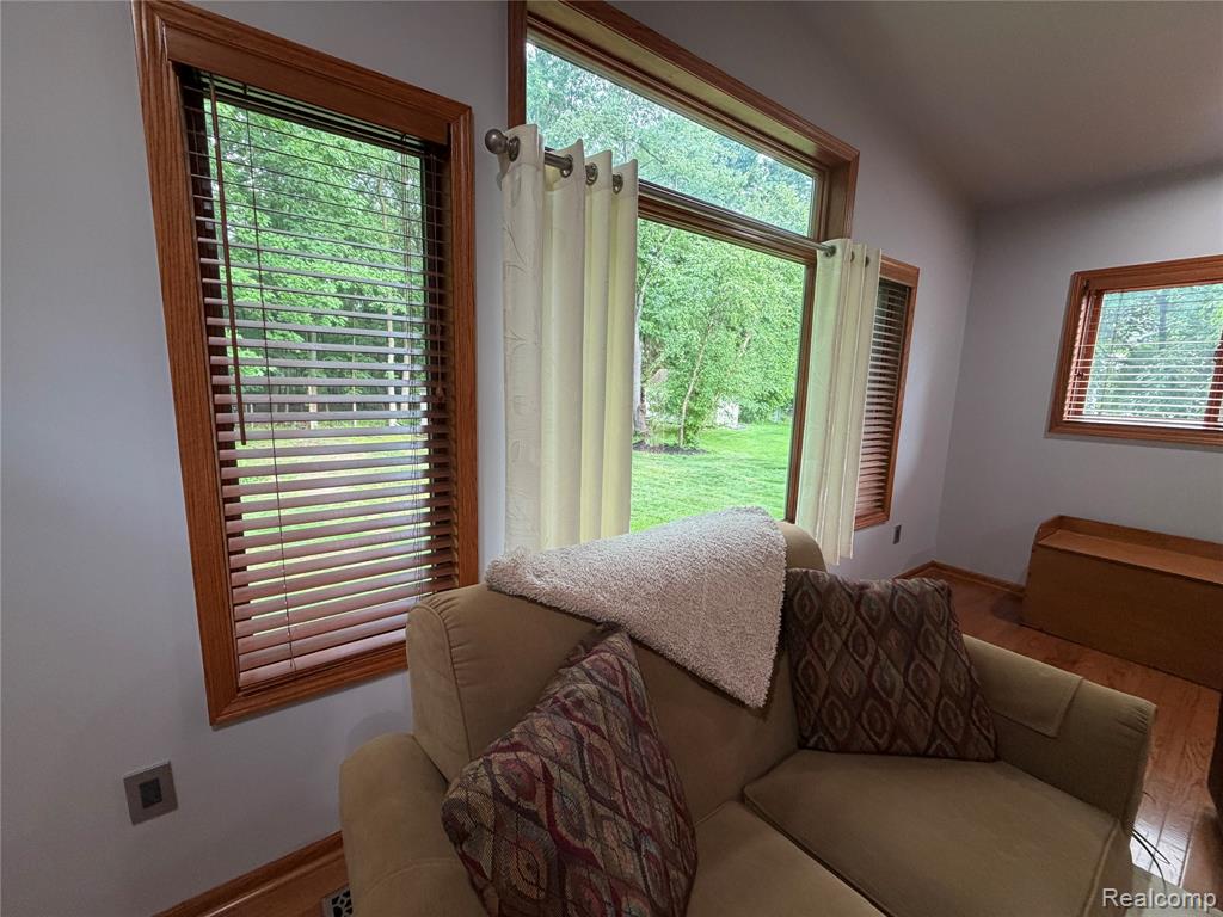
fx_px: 495
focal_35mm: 14
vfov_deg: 85.7
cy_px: 458
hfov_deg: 102.1
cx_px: 612
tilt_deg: -8.6
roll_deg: -0.6
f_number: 2.2
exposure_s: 1/60
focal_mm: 2.22
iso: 200
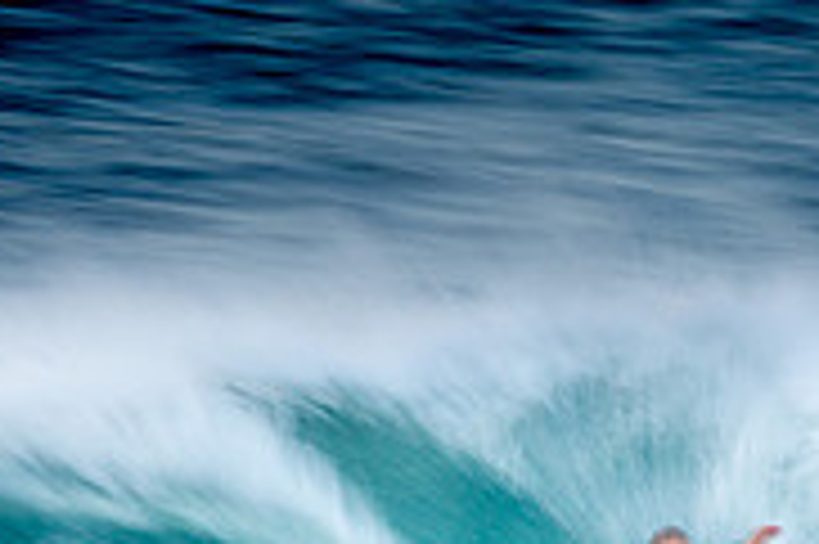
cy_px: 677
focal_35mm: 2390
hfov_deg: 0.9
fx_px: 54322
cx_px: 950
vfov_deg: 0.6
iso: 100
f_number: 13
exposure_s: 1/20
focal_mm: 500
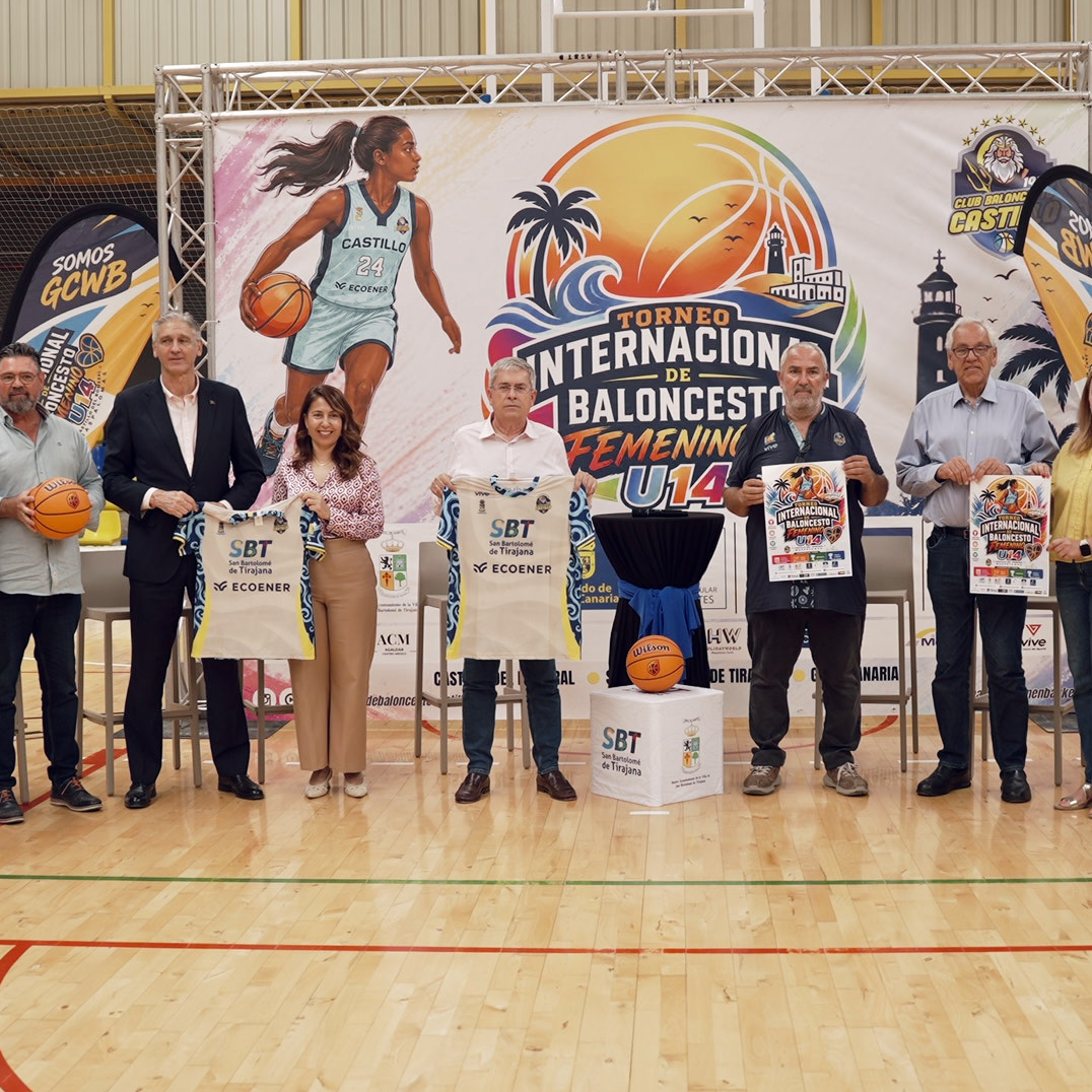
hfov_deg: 36.8
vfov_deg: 36.8
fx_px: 1642
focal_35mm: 46
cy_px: 545
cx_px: 568
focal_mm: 24
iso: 100
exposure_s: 1/160
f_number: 2.8
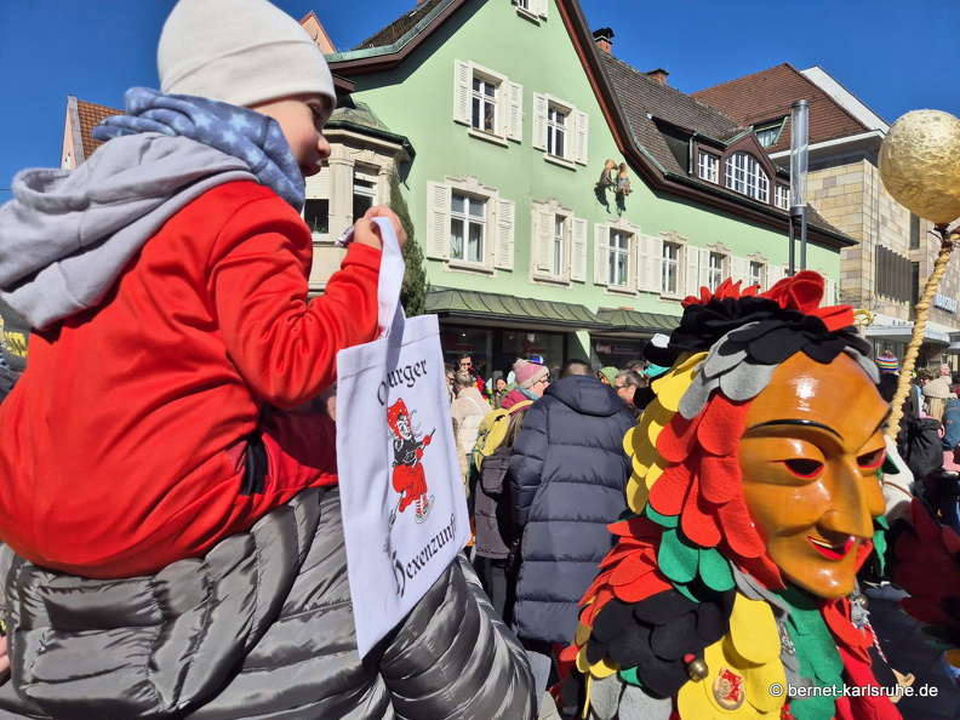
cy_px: 360
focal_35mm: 23
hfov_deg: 73.9
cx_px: 480
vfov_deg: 58.9
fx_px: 638
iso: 25
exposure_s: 1/2824
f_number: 1.8
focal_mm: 5.4
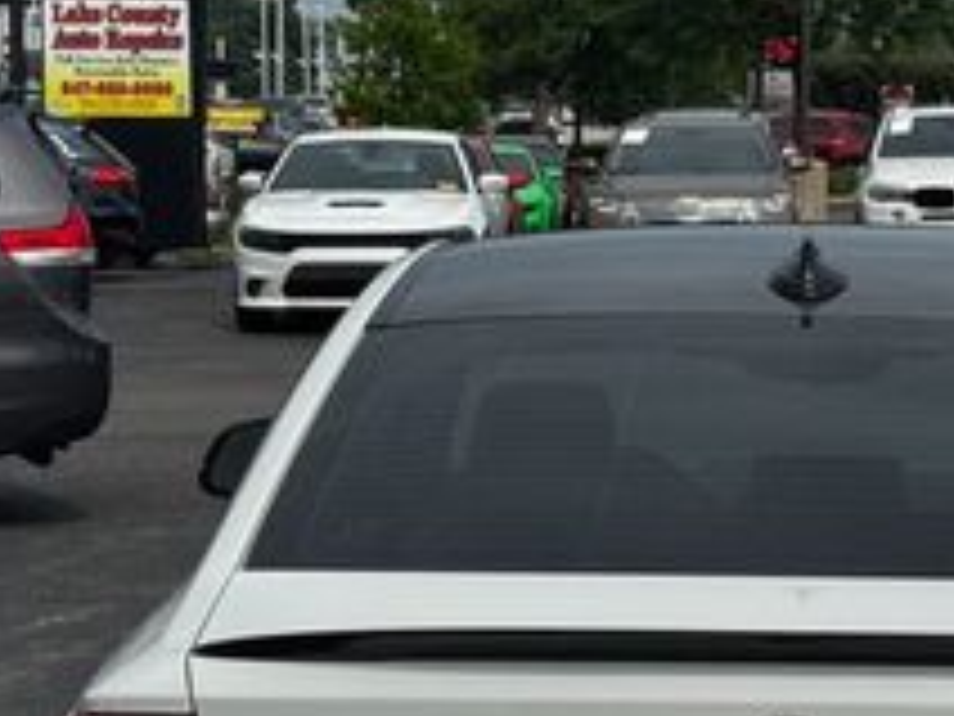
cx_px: 747
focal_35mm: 145
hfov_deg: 13.6
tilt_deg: -9.0
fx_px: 3996
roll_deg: -1.1
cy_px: 662
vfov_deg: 10.2
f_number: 1.78
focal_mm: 6.76
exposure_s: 1/7092
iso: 64
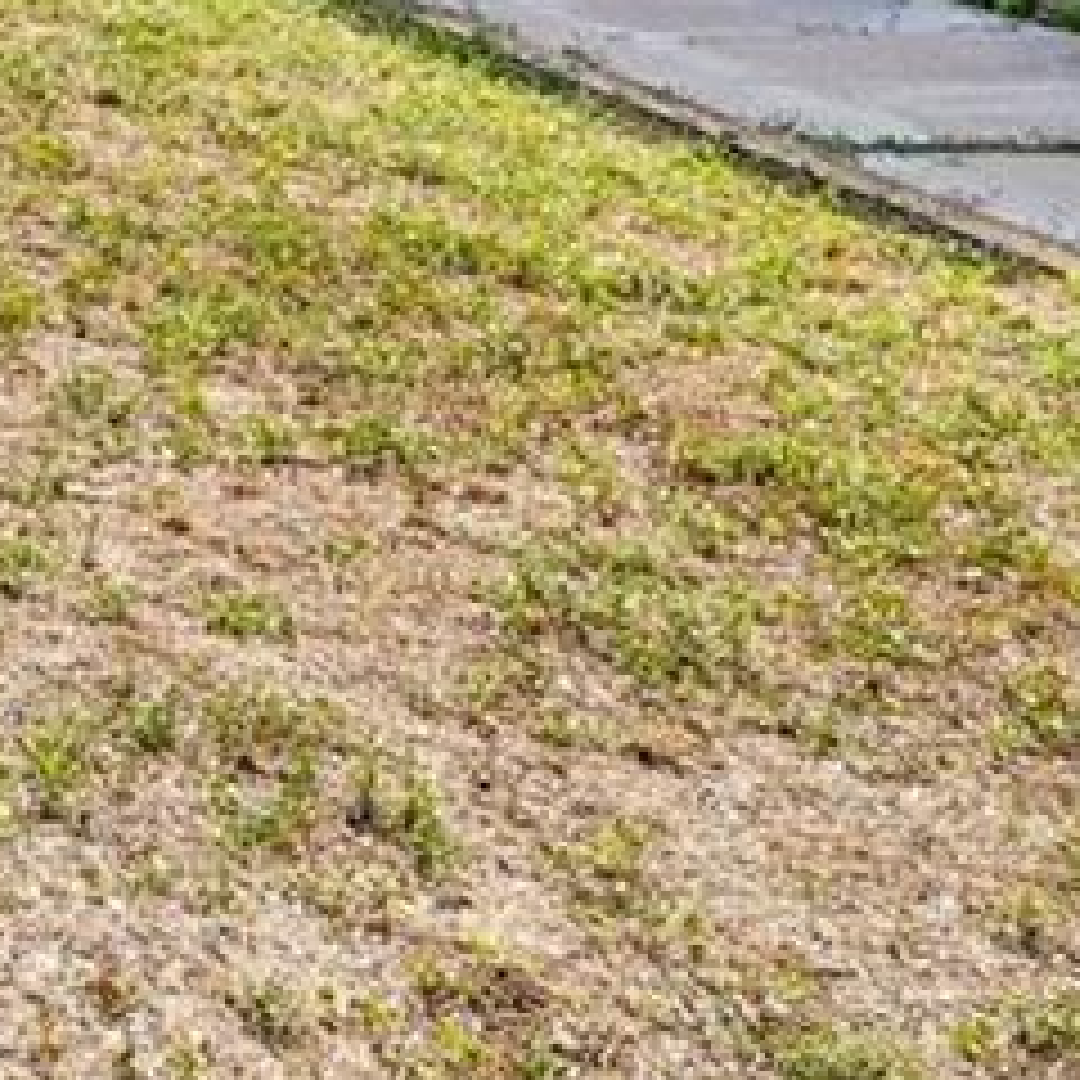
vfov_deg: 18.0
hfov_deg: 15.2
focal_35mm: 85
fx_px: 3000
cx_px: -1256
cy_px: -572
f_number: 8
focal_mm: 10
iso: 800
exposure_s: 1/400
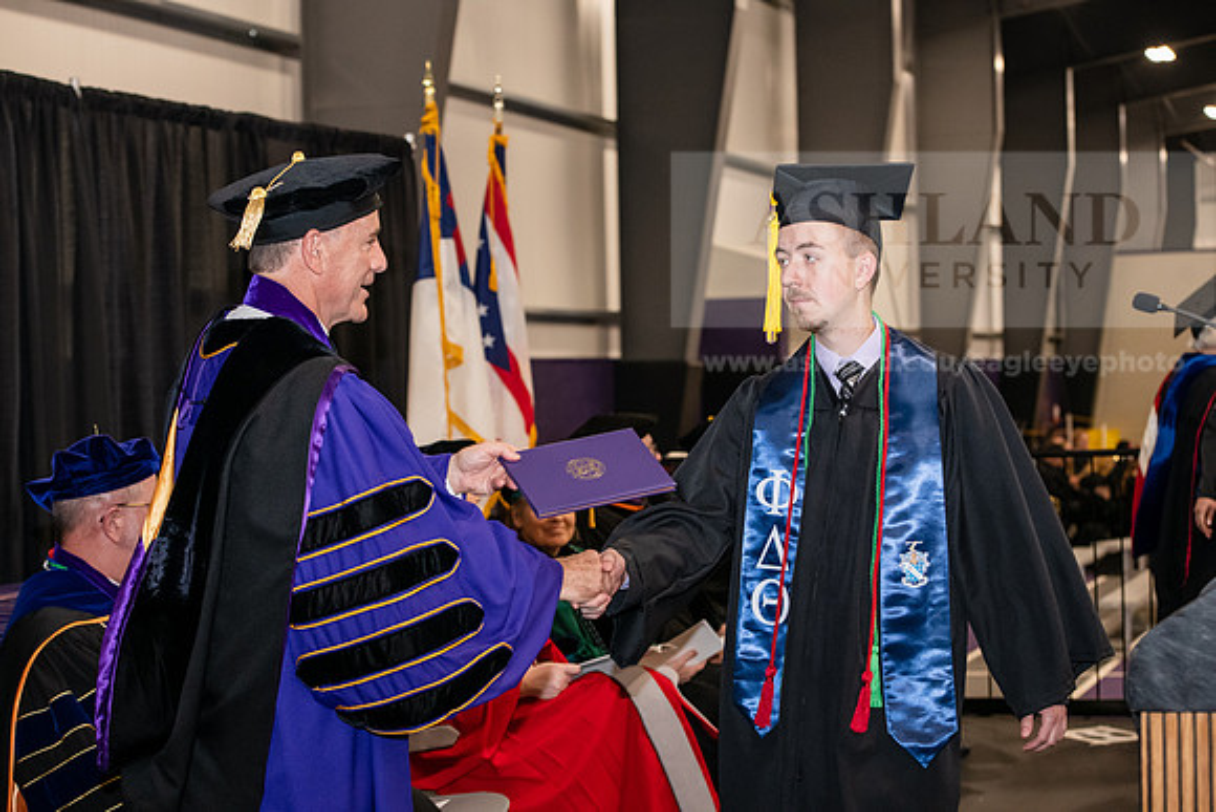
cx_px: 608
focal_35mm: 70
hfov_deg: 28.8
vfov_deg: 19.5
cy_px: 406
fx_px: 2365
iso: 2500
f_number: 5
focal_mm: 70
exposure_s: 1/200
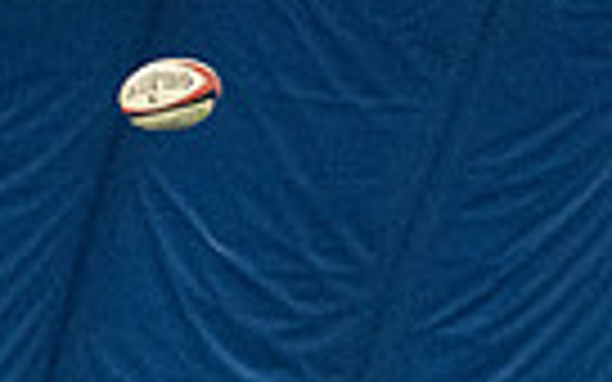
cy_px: 764
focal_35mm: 1307
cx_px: 513
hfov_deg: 1.6
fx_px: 21799
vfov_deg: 1.0
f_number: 2.8
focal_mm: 200
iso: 12800
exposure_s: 1/500
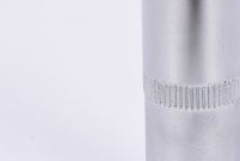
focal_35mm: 204
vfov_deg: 6.8
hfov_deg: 10.0
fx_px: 1363
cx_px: 189
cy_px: 55
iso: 250
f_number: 18
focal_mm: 50
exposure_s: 1/125
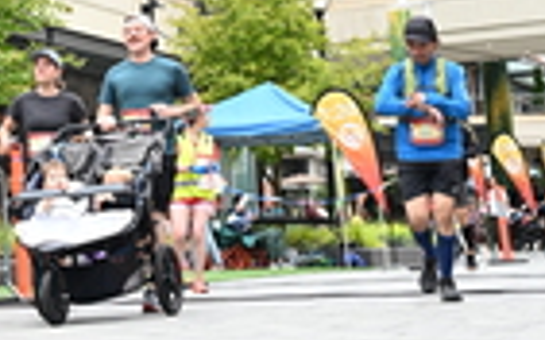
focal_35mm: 115
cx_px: -6
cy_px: -124
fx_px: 1707
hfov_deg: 17.7
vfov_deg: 11.1
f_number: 4
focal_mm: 29
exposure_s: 1/640
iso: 2000
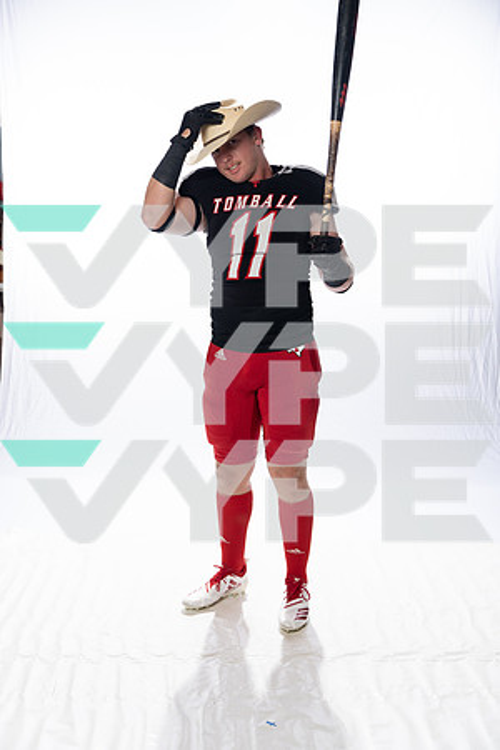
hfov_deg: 31.9
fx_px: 875
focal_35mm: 42
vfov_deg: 46.4
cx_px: 250
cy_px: 375
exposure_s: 1/250
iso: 400
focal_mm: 42
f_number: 4
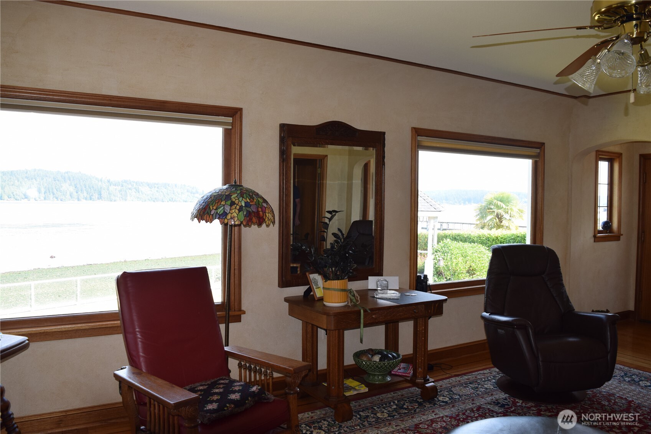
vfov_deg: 47.9
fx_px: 488
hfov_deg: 67.4
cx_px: 326
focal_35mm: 27
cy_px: 217
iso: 320
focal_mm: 18
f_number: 5.6
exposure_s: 1/125
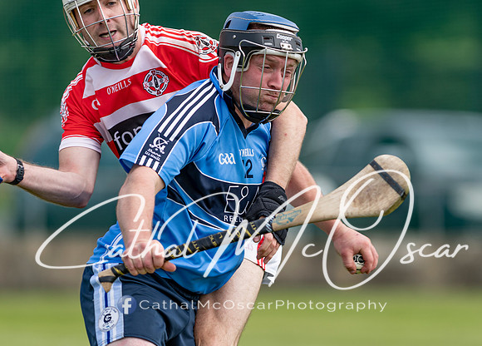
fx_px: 7179
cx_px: 287
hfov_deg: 3.8
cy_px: 192
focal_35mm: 524
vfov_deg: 2.8
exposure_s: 1/1600
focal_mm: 300
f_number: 2.8
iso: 100
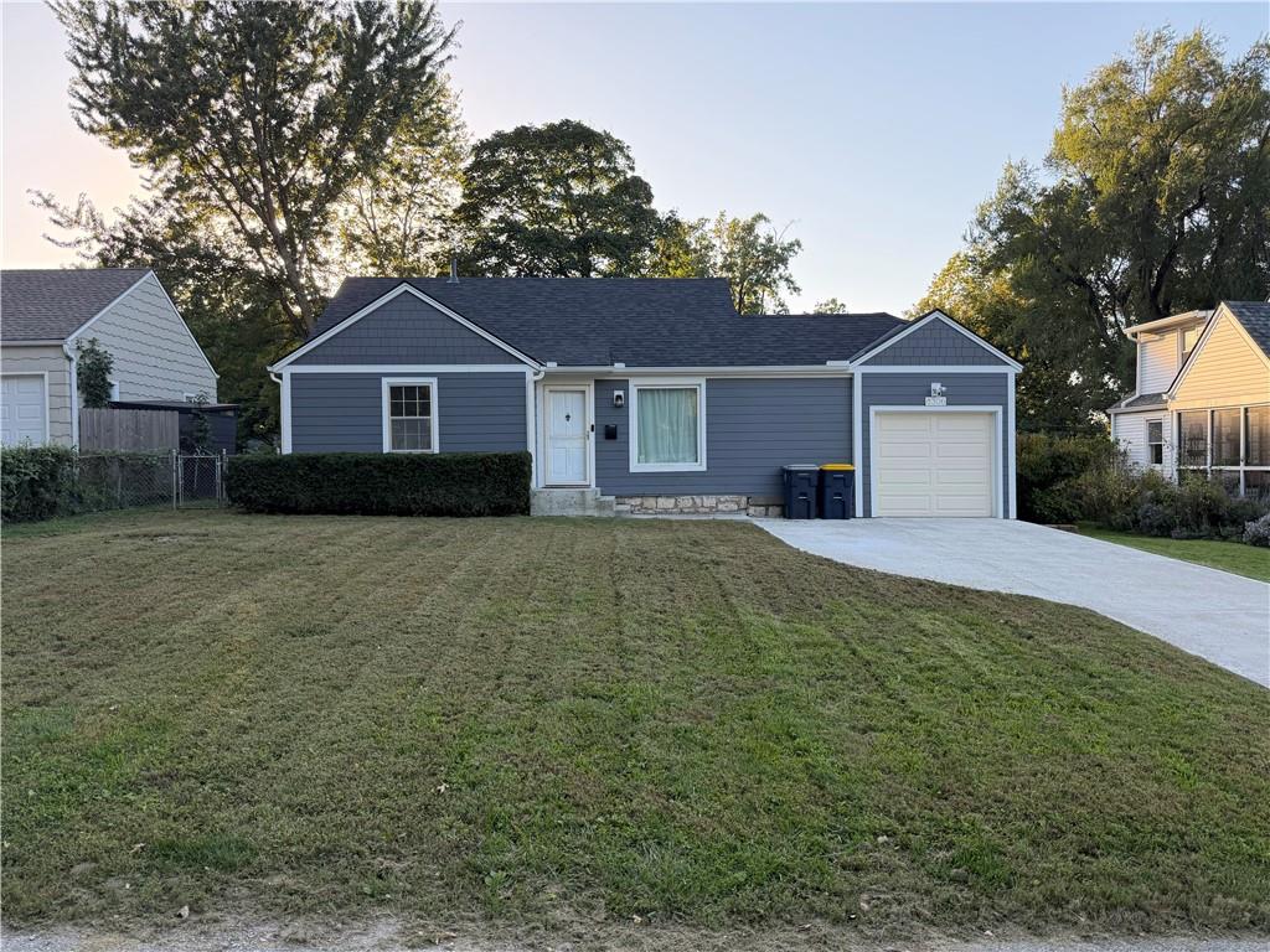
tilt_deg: -0.9
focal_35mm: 24
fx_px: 881
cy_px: 476
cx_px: 635
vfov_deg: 56.8
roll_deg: +0.2
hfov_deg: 71.6
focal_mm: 6.76
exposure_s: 1/728
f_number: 1.78
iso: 100
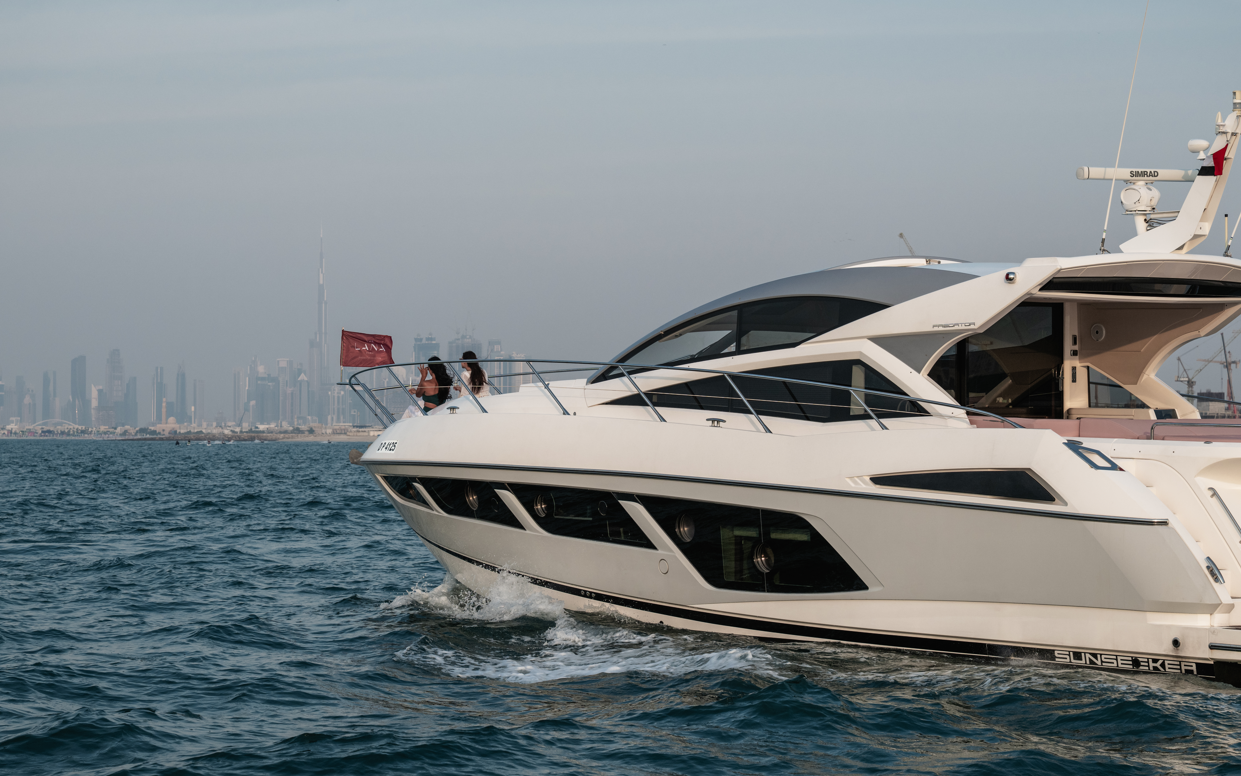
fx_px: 2435
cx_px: 625
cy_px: 403
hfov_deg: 28.6
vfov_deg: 18.1
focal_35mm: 72
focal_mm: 70
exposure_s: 1/1000
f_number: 5.6
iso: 320
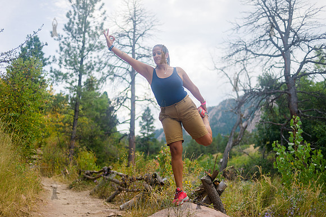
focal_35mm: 35
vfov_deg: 37.9
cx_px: 163
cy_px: 108
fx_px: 317
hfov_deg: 54.4
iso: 320
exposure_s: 1/500
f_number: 2
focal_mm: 35
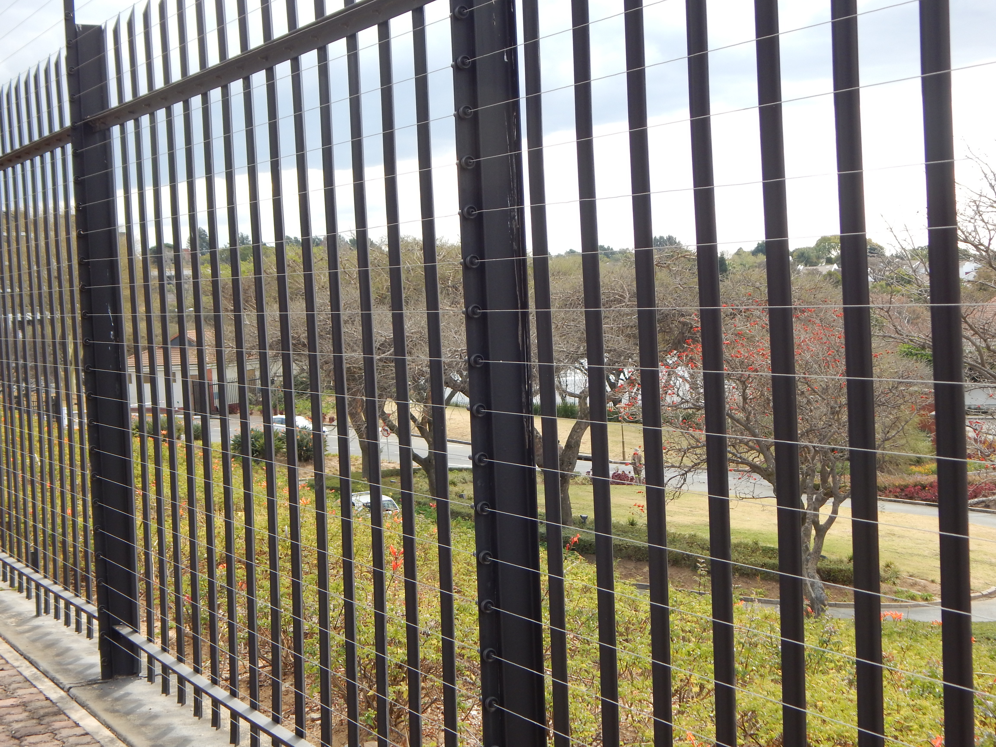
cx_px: 498
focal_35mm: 54
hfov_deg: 35.5
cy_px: 374
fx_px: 1554
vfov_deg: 27.0
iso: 125
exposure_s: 1/200
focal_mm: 9.7
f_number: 3.8
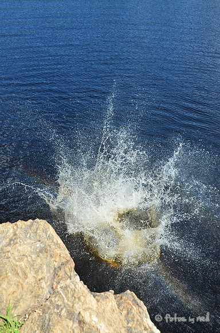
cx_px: 110
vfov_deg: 46.5
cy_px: 166
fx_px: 387
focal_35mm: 42
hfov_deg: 31.7
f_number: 10
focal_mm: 28
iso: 400
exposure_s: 1/400
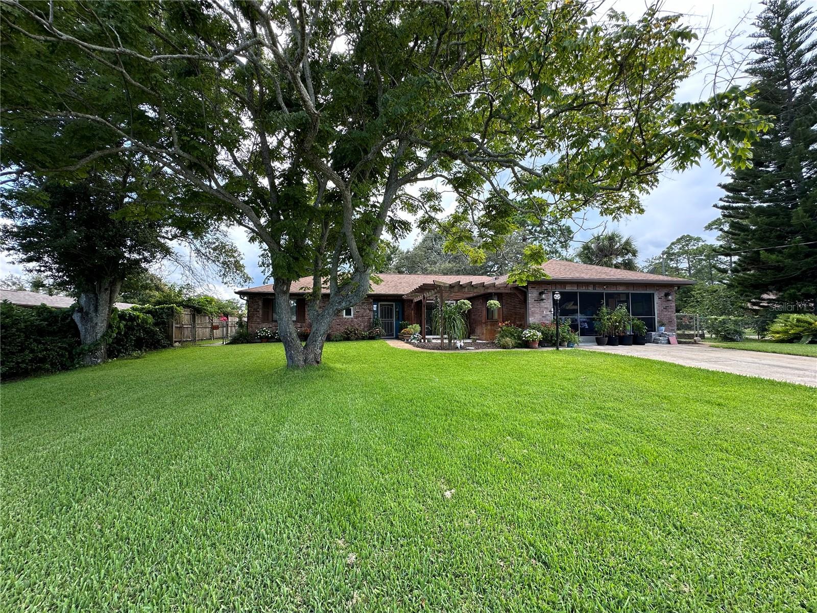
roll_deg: +0.3
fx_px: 330
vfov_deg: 85.7
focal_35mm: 14
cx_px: 408
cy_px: 306
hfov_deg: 102.1
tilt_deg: +3.4
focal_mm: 2.22
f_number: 2.2
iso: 40
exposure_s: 1/151
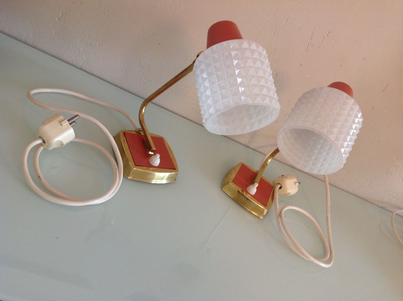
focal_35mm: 35
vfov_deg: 40.6
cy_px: 150
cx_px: 202
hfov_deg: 52.7
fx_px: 407
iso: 125
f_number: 2.4
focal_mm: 4.28
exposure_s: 1/15
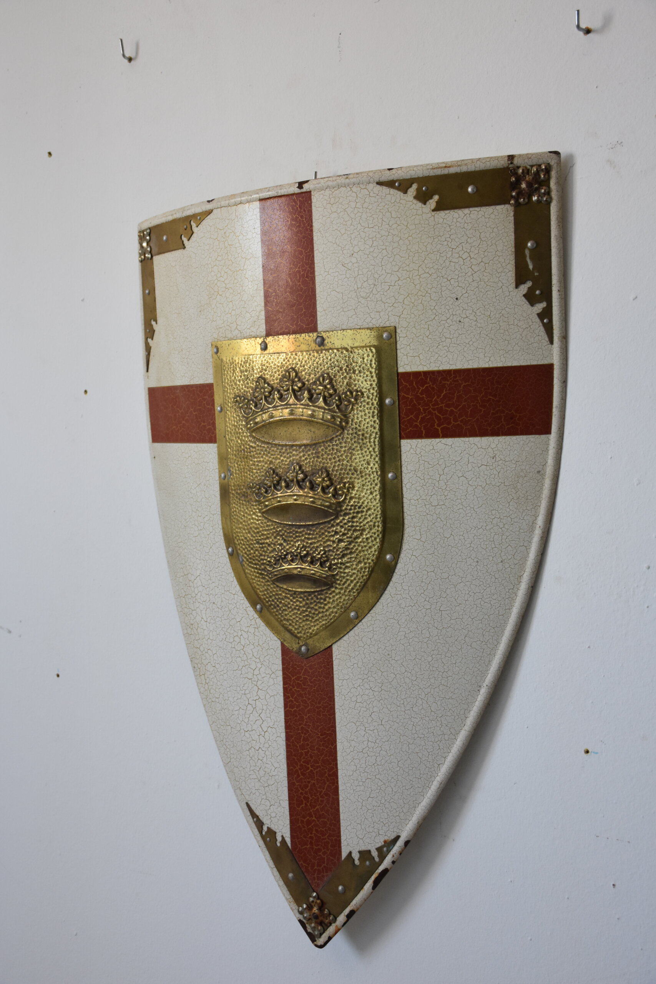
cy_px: 492
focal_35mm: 40
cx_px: 328
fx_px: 1107
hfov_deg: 33.0
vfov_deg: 47.9
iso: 800
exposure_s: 1/125
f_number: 5.6
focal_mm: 27
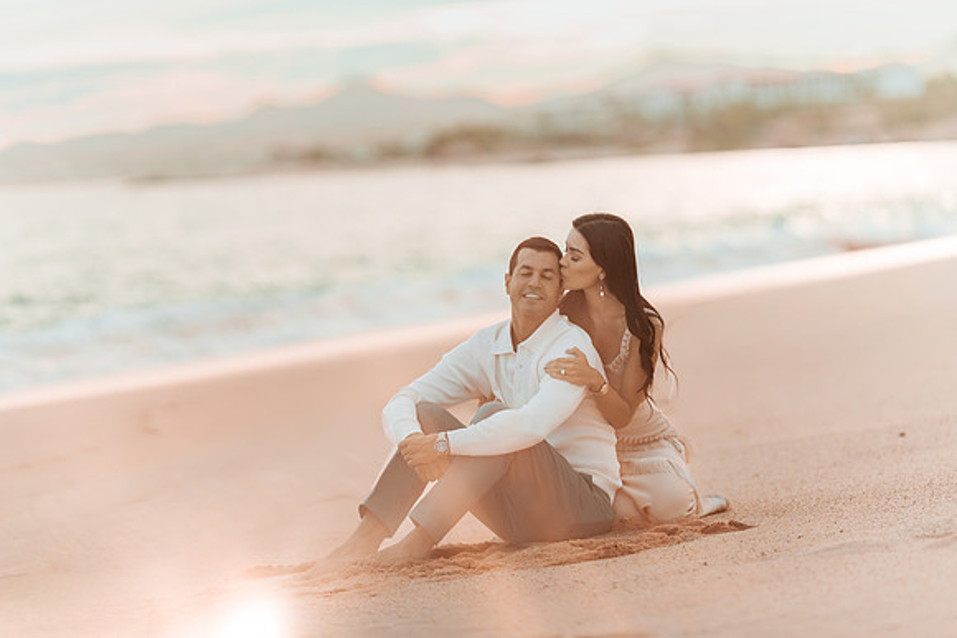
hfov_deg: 15.2
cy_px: 319
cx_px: 478
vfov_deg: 10.2
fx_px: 3589
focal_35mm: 135
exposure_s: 1/6400
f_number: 1.8
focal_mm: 135
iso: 320
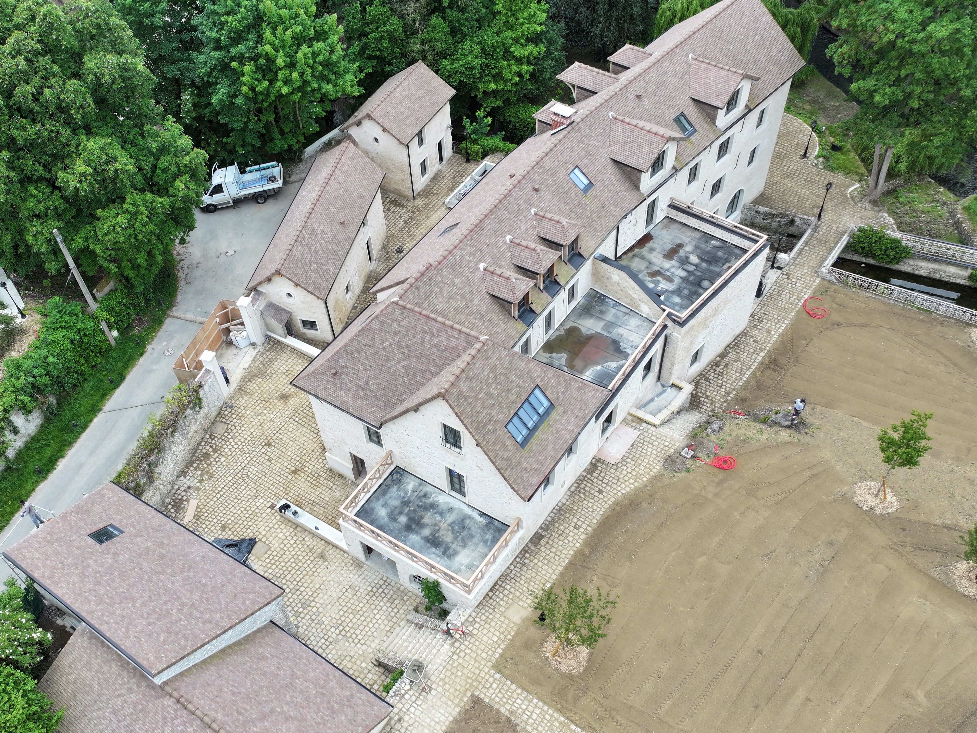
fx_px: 847
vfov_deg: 46.5
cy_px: 439
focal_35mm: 30
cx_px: 368
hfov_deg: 59.2
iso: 100
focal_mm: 12.29
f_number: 2.8
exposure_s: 1/500
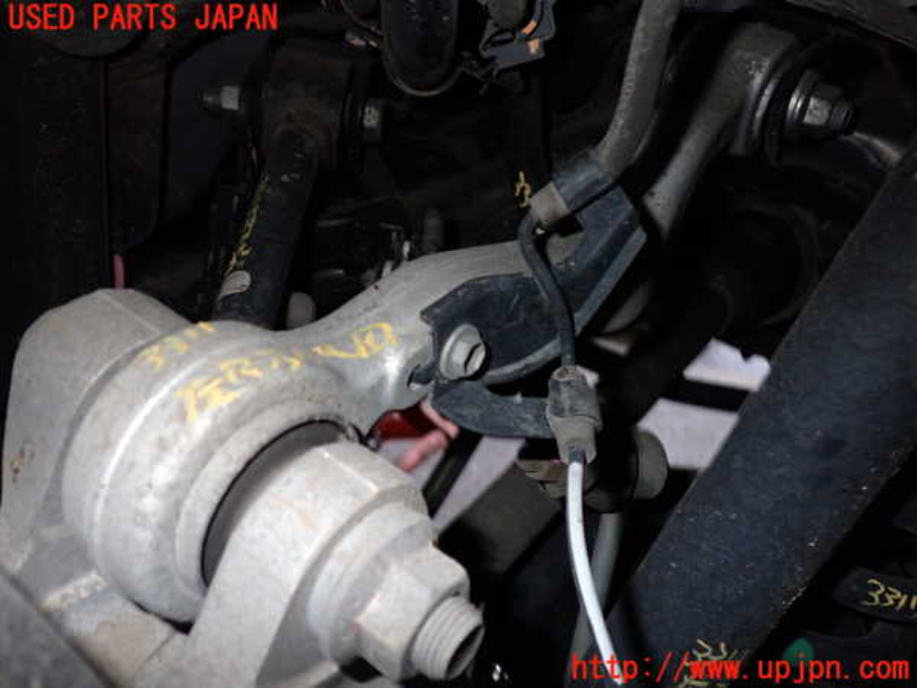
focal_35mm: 30
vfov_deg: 46.8
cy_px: 344
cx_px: 458
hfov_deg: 60.0
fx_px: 795
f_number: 6.3
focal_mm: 5.4
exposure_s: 1/30
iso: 320
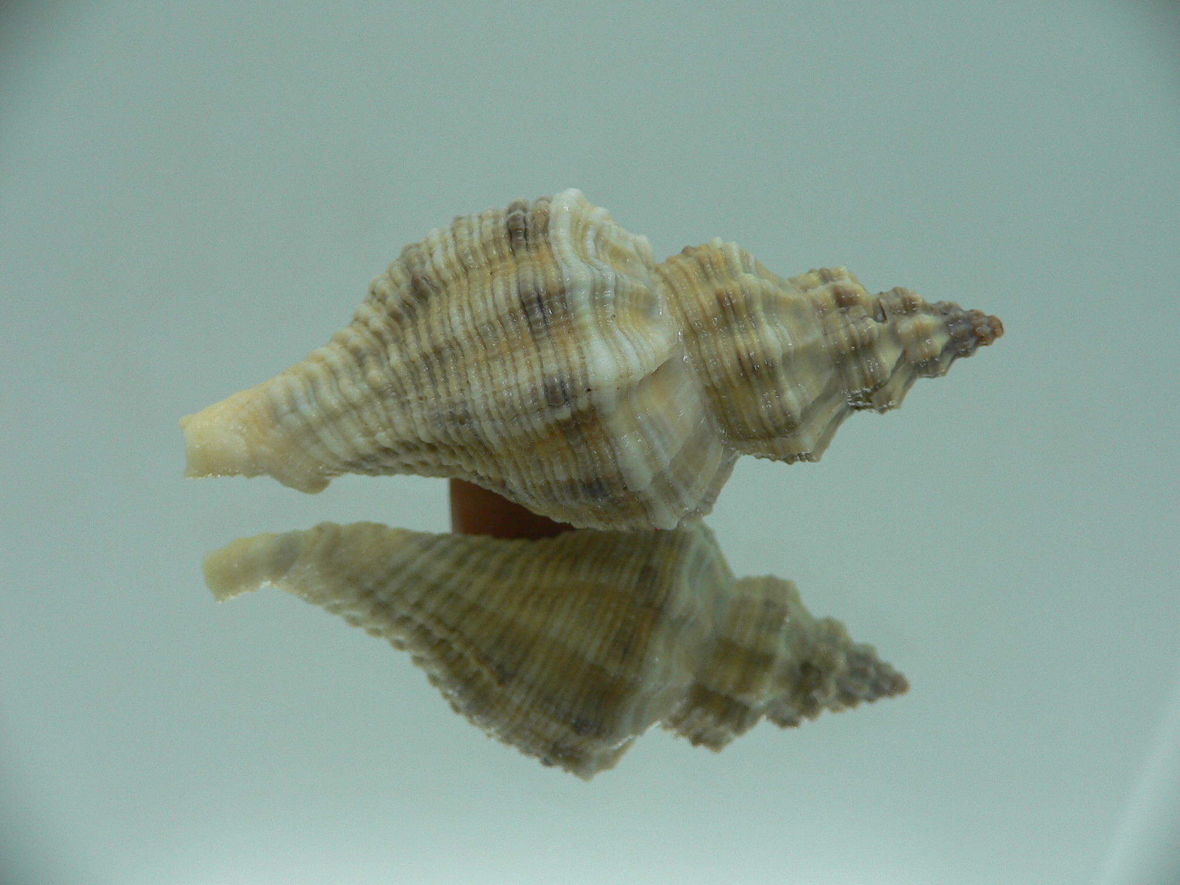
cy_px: 442
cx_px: 590
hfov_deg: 52.6
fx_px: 1193
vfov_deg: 40.7
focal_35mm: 35
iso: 80
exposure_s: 1/60
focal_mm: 4.6
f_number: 2.8
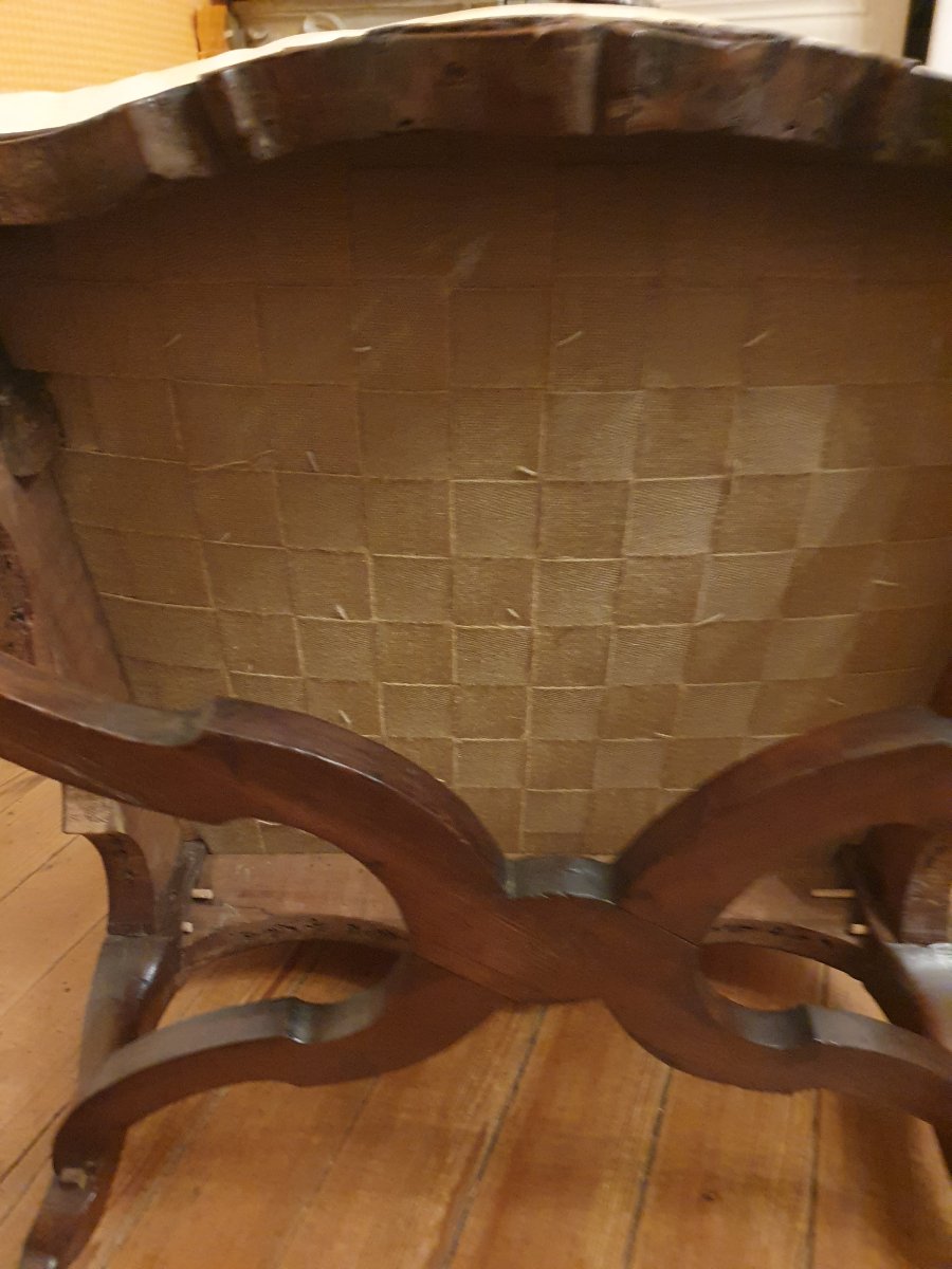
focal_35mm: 26
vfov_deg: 67.3
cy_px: 634
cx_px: 476
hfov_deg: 53.1
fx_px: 953
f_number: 1.5
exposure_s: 1/10
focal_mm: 4.32
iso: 640
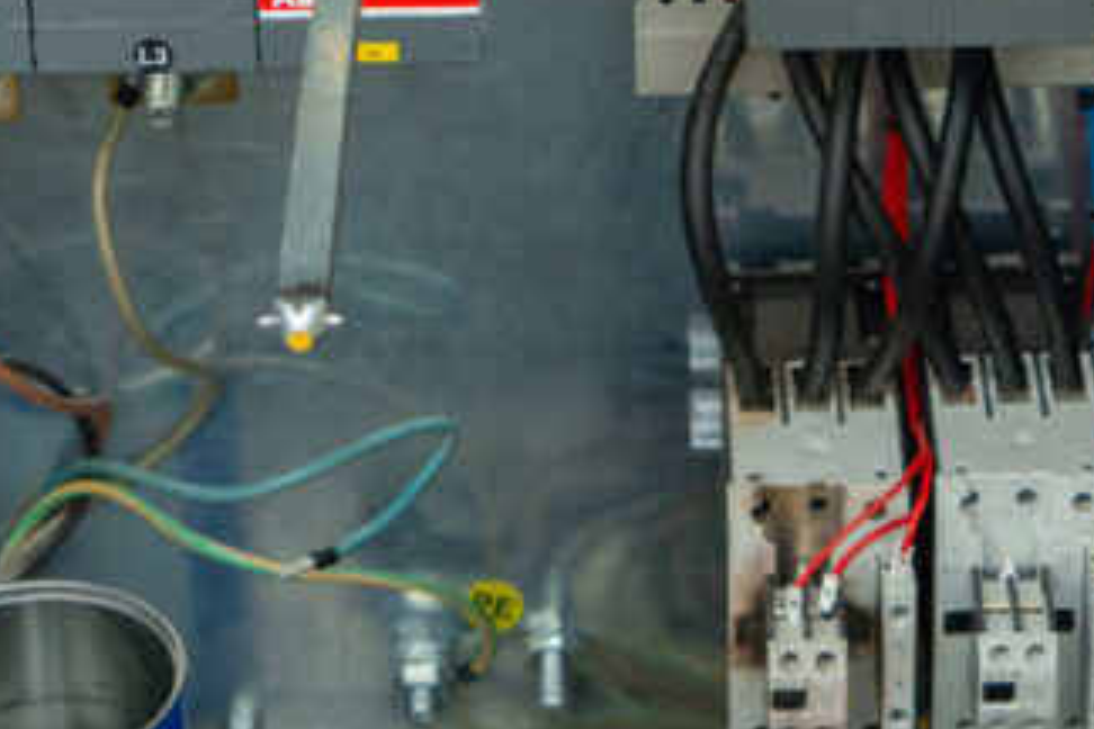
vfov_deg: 9.7
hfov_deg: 14.8
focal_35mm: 139
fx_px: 4224
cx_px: 604
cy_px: -218
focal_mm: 44
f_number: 4.5
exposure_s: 1/100
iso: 1000
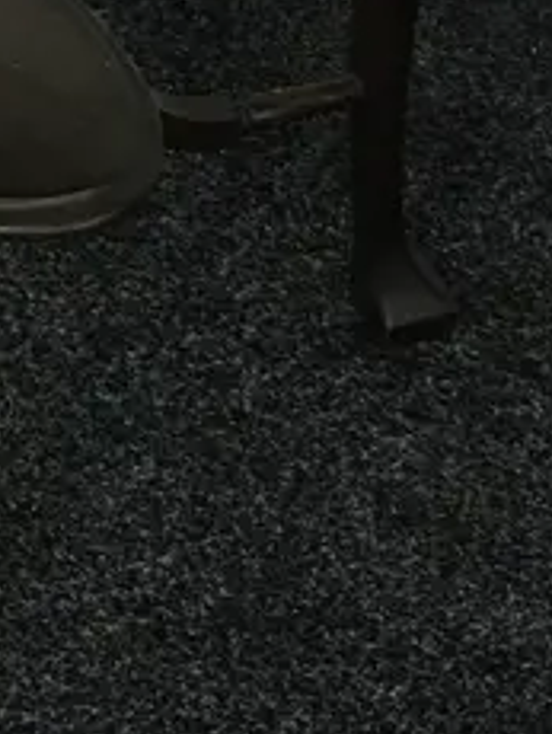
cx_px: -41
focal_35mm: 129
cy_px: -147
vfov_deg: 14.8
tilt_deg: -36.8
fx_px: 2738
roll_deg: +4.4
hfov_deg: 11.4
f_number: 2.2
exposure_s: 1/17
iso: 64
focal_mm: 4.15
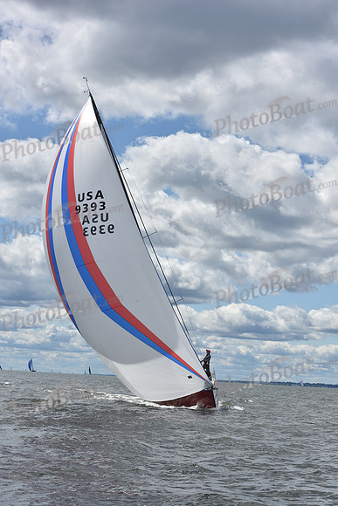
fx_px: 985
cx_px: 169
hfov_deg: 19.5
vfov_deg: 28.8
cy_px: 253
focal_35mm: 70
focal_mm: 70
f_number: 11
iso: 250
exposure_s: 1/800
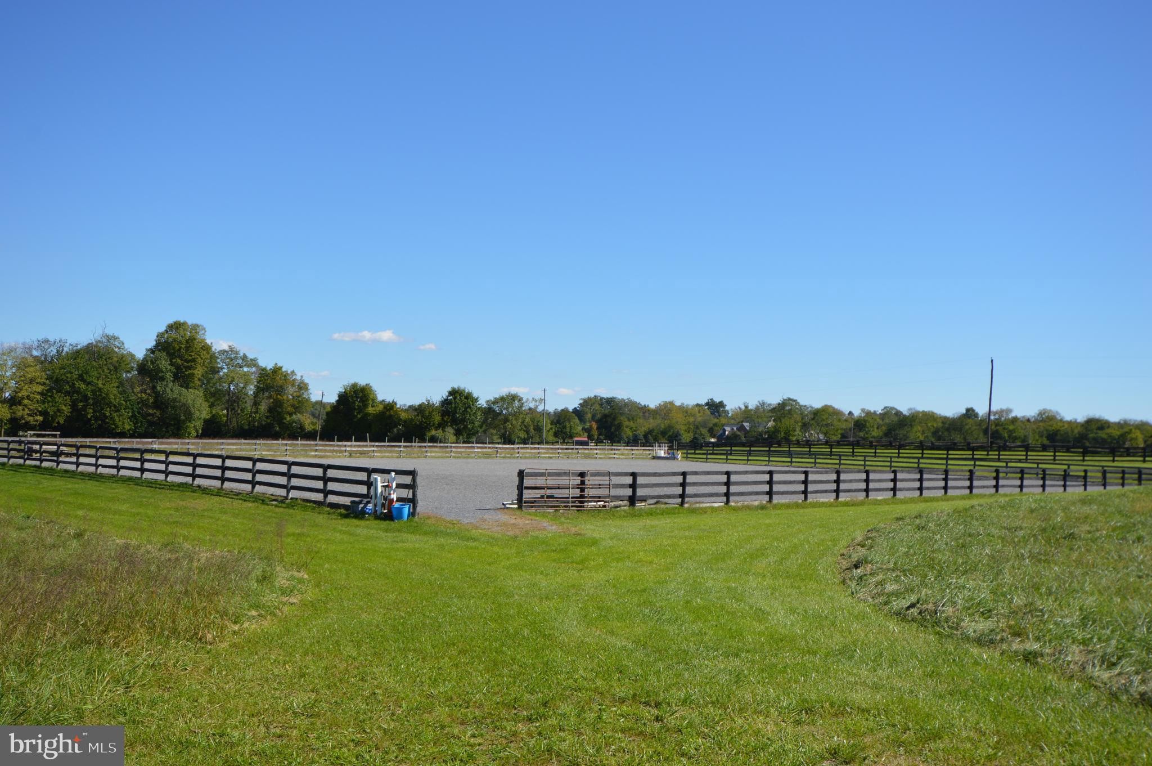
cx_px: 576
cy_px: 383
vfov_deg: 36.8
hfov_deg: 53.2
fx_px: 1151
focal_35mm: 36
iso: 100
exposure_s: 1/250
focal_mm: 24
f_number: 8
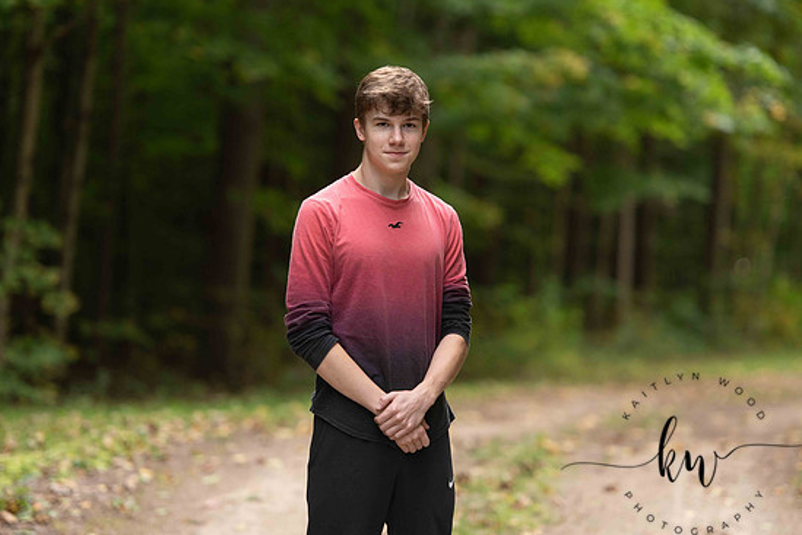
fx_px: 3765
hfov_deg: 12.2
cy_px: 265
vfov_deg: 8.1
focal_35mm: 169
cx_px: 402
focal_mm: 160
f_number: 2.8
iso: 500
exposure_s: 1/320
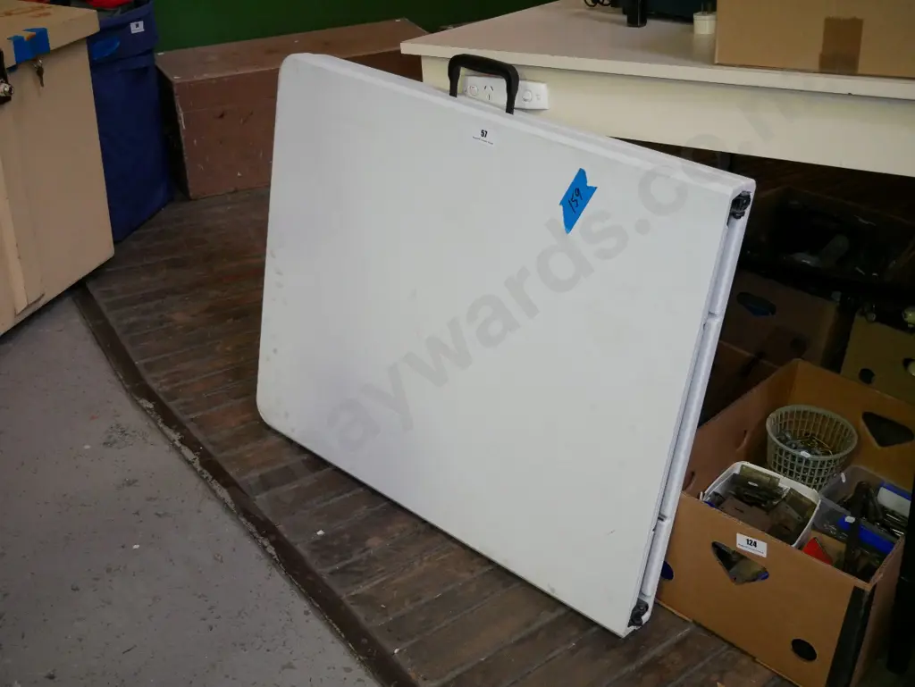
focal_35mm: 40
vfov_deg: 36.0
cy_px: 344
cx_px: 458
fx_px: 1058
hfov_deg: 46.8
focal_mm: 20
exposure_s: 1/160
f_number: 4.1
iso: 3200
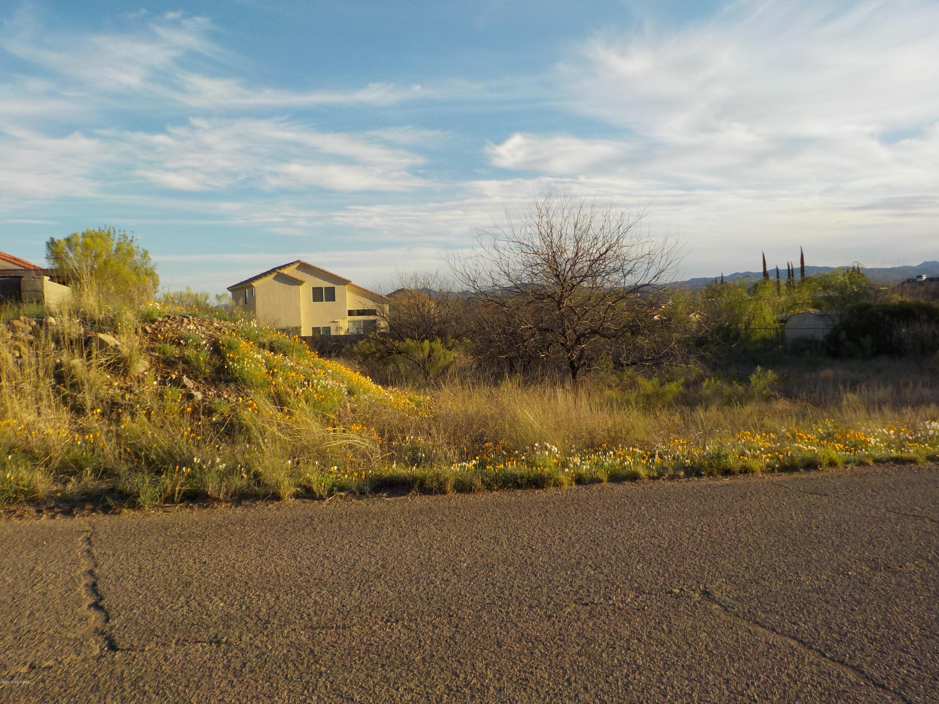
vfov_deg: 46.8
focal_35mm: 30
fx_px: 814
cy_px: 352
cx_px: 470
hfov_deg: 60.0
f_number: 3.3
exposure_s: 1/640
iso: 125
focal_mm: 4.1
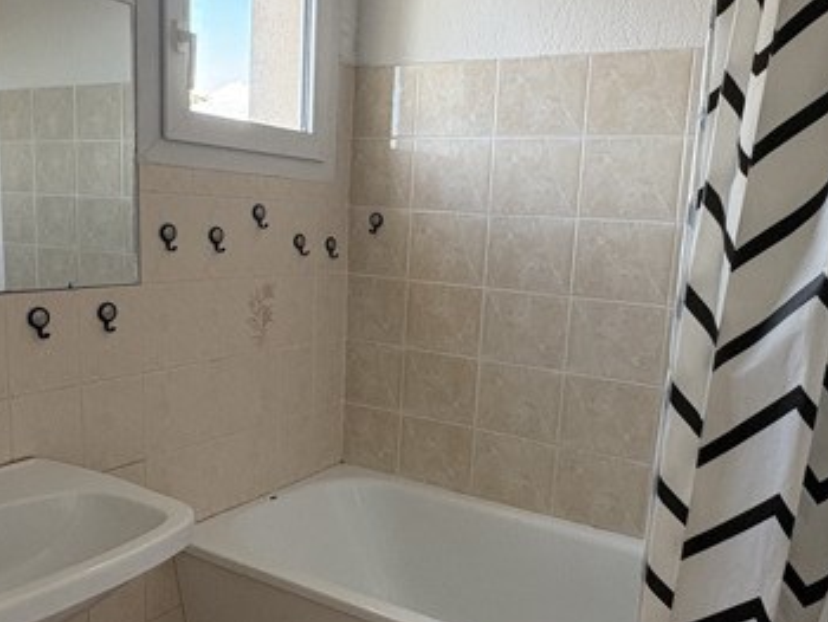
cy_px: 345
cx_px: 442
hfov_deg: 56.7
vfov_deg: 44.1
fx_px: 766
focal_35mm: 32
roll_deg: -2.6
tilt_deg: -9.4
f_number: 2.2
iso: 200
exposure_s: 1/99
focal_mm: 2.22
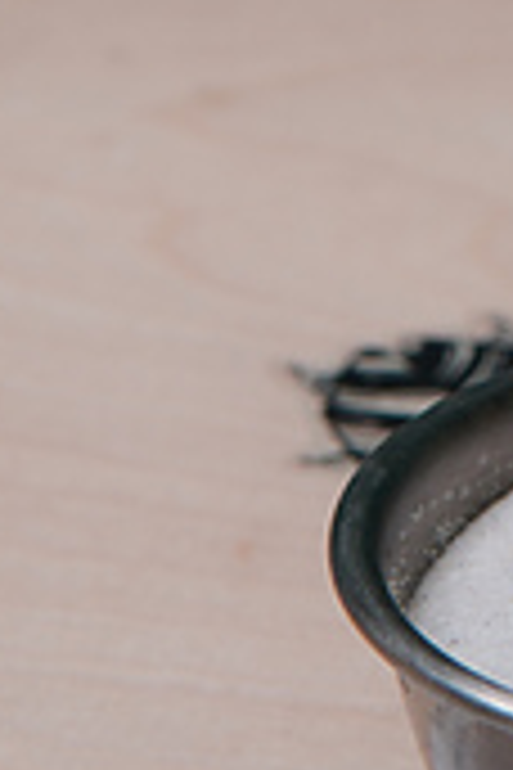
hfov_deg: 8.0
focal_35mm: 168
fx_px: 3591
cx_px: 785
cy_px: -405
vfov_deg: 11.7
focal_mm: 30
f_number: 7.1
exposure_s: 1/30
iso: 100
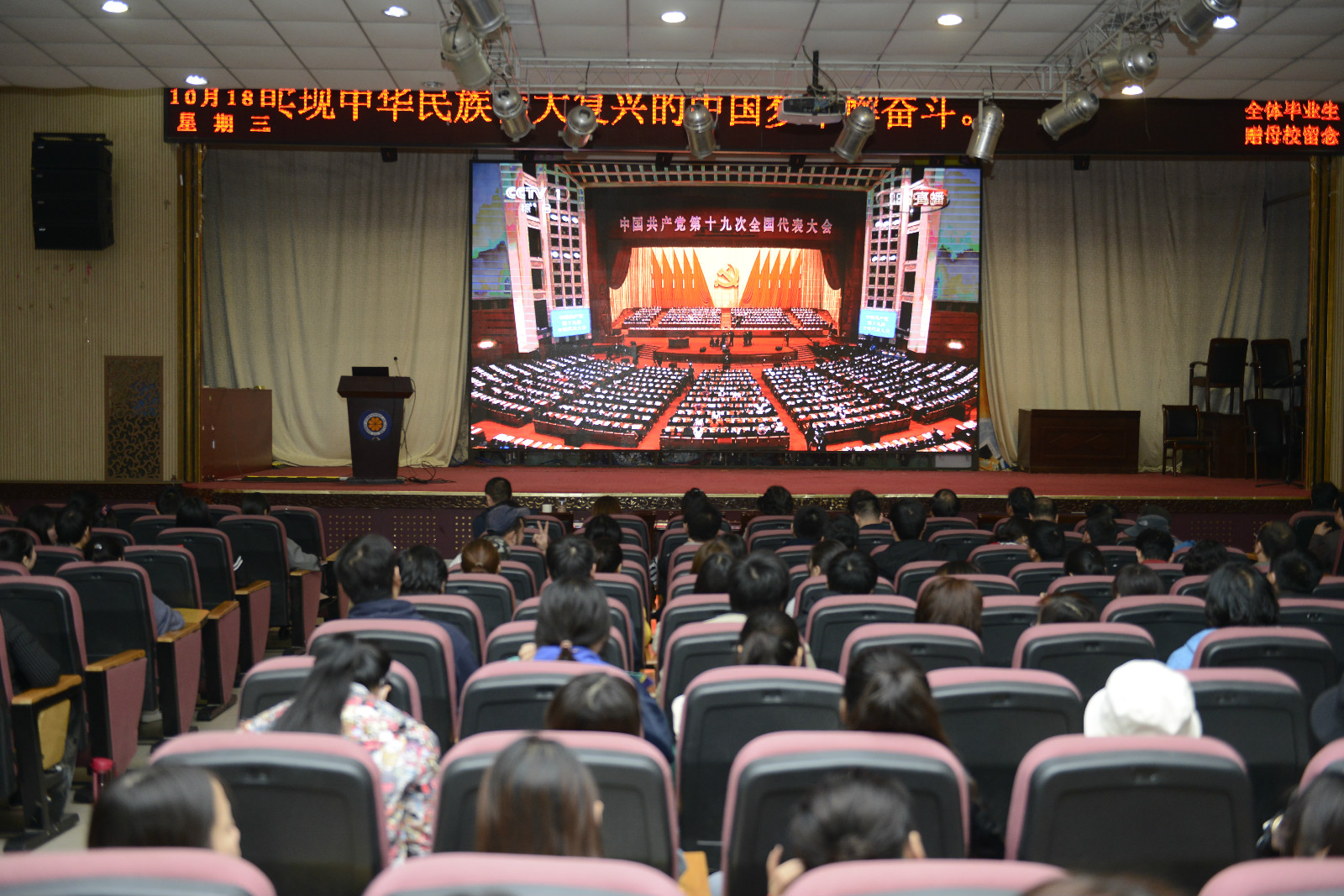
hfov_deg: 50.7
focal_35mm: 38
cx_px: 672
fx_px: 1419
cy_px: 448
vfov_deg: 35.1
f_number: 2.8
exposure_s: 1/250
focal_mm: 38
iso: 1250
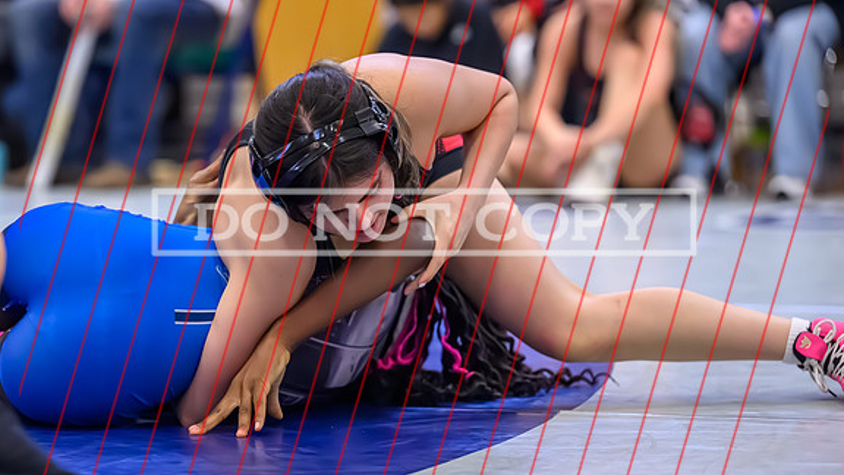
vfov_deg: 6.9
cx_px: 332
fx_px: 3939
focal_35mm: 176
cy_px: 297
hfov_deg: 12.2
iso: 10000
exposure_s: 1/640
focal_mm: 135
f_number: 2.8
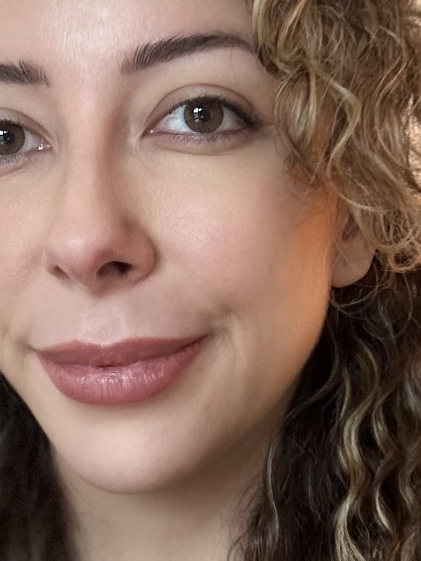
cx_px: 158
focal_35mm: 77
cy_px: 286
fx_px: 1249
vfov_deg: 25.3
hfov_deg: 19.1
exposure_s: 1/40
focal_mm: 2.69
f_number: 1.9
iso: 320
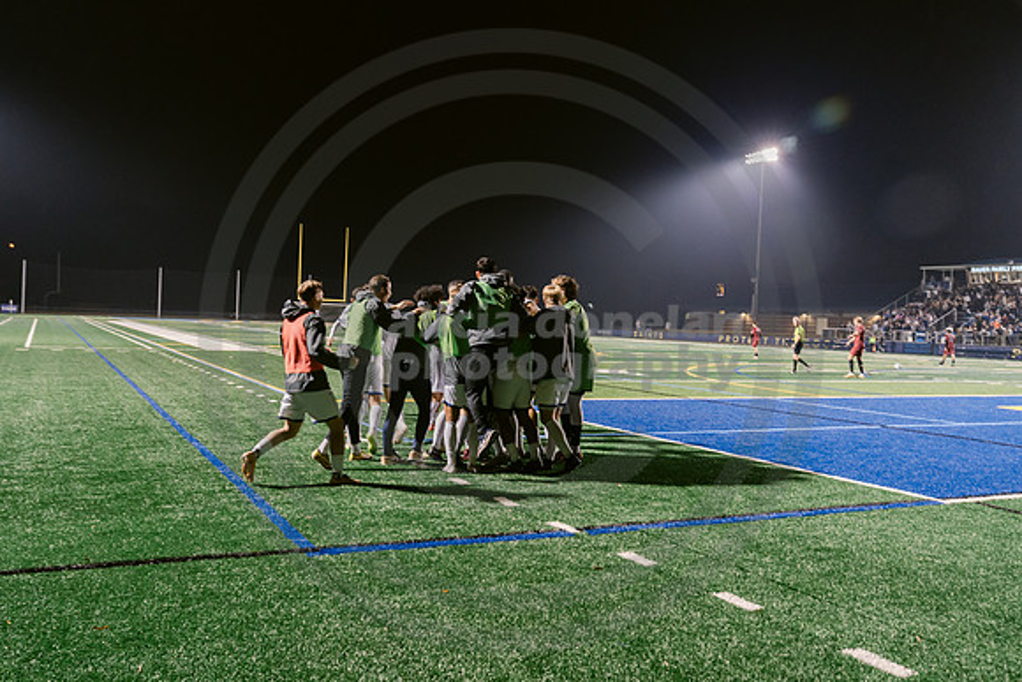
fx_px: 937
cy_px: 341
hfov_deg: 57.2
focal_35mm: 33
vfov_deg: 40.0
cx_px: 511
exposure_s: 1/100
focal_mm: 33
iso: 2500
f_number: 4.5
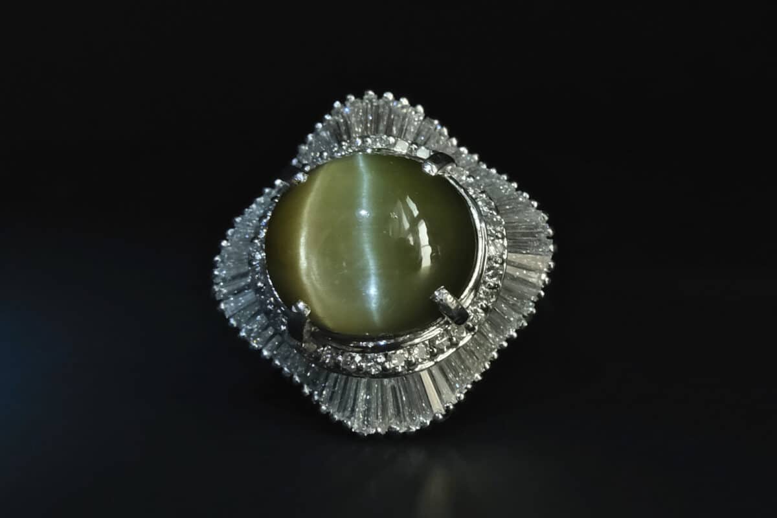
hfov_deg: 71.5
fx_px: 540
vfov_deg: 51.3
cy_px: 259
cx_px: 388
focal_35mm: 25
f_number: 8
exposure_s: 1/15
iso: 1600
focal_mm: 16.6
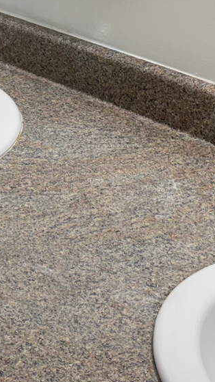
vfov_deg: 20.8
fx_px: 973
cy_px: -75
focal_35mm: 96
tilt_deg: -13.5
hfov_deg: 12.5
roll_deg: +1.5
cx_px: 37
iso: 64
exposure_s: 1/218
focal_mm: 6.76
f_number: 1.78
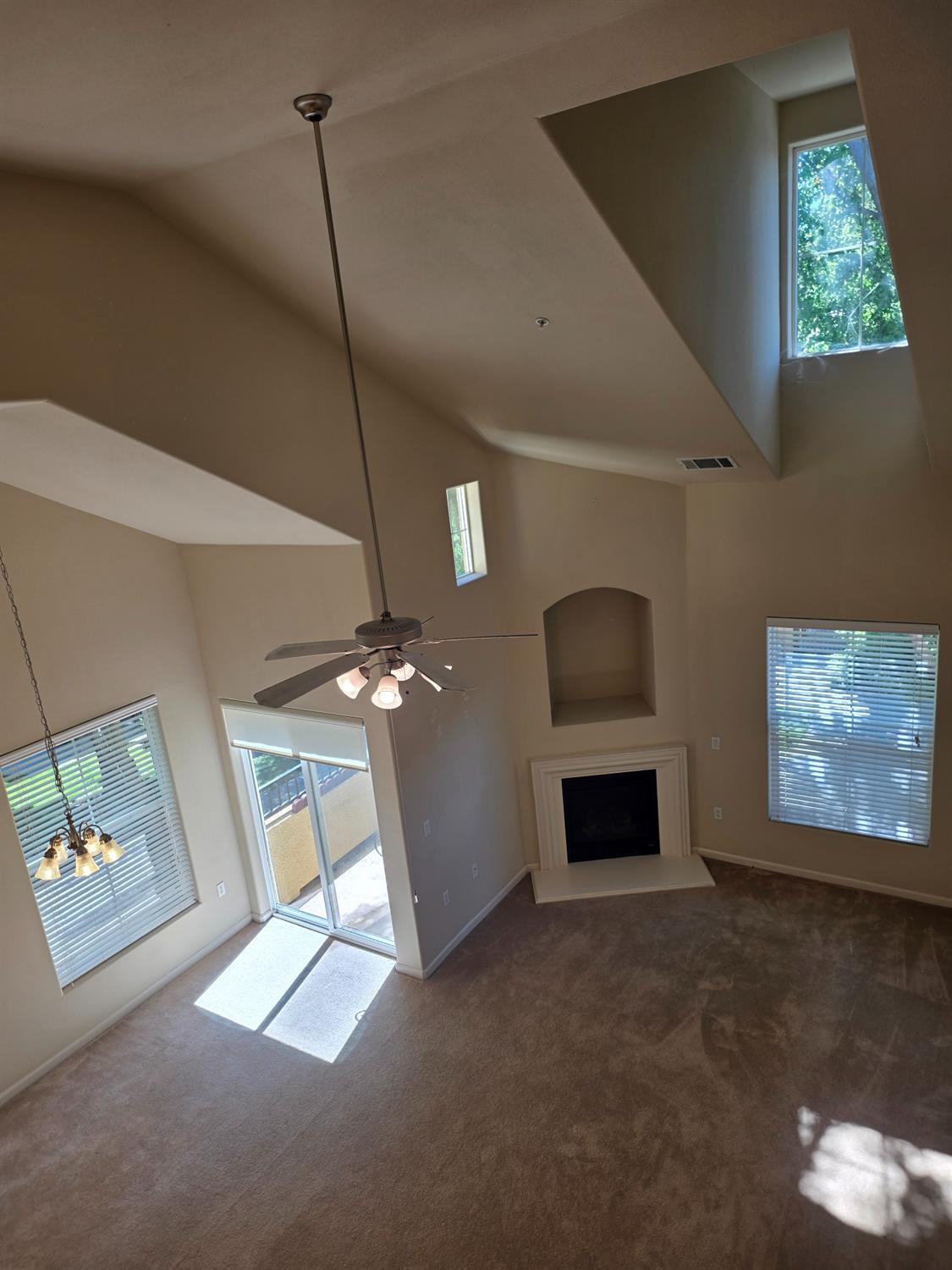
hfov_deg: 58.9
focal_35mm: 23
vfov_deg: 73.9
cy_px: 635
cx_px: 476
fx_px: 843
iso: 25
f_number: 1.7
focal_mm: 6.25
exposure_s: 1/120
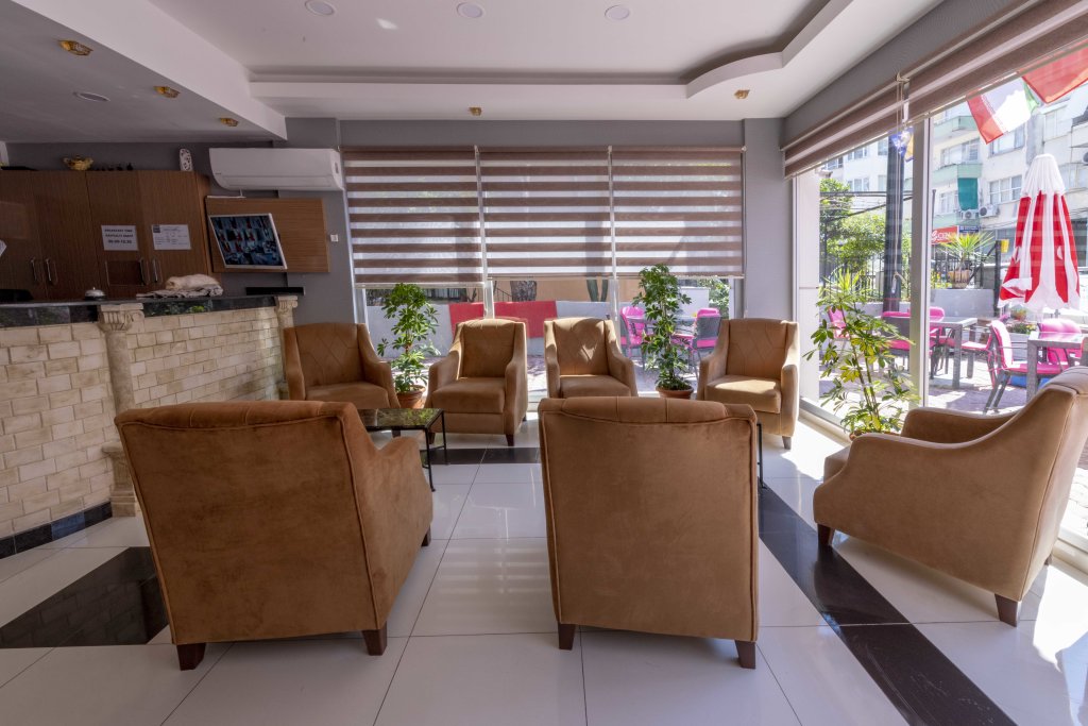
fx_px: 423
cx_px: 544
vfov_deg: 81.2
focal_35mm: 14
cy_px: 363
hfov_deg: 104.2
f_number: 22
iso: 320
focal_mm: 14
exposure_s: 1/15
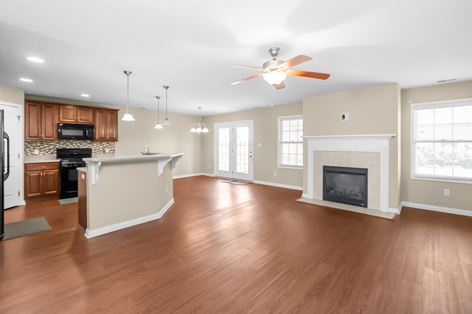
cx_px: 236
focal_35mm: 15
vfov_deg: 77.3
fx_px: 197
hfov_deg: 100.4
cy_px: 157
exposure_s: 1/200
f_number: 4.5
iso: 3200
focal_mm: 10
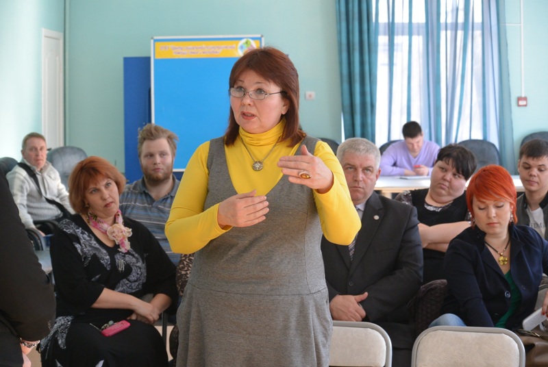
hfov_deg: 24.4
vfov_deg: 16.5
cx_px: 274
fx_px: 1265
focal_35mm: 83
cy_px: 184
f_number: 3.8
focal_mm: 30.9
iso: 400
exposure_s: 1/100
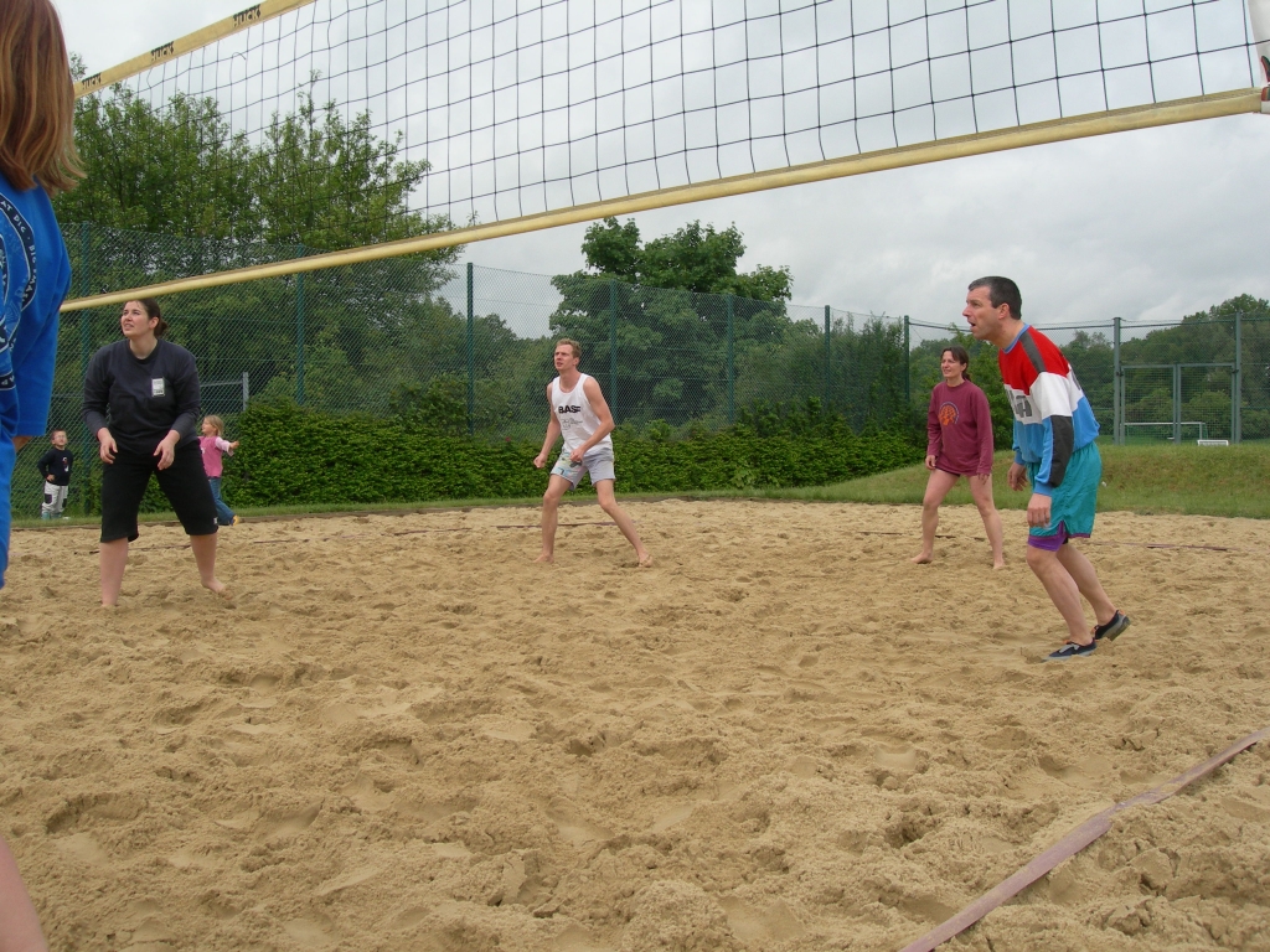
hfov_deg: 49.0
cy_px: 476
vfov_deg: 37.7
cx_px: 635
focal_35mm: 38
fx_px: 1394
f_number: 4.8
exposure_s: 1/591
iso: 50
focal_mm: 7.8
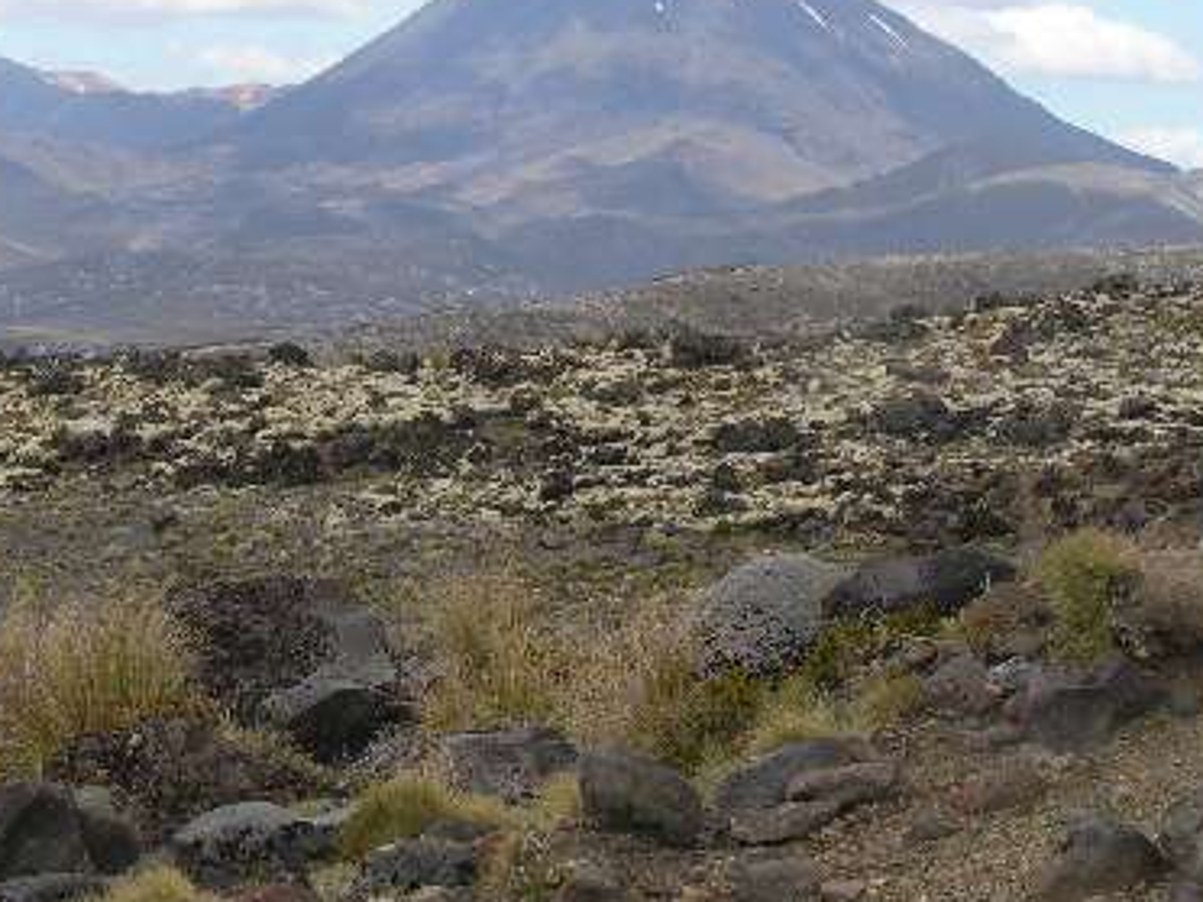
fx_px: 4240
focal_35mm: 122
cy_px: 420
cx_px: 369
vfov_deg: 12.1
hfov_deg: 16.1
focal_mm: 18
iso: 50
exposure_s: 1/157
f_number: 6.6
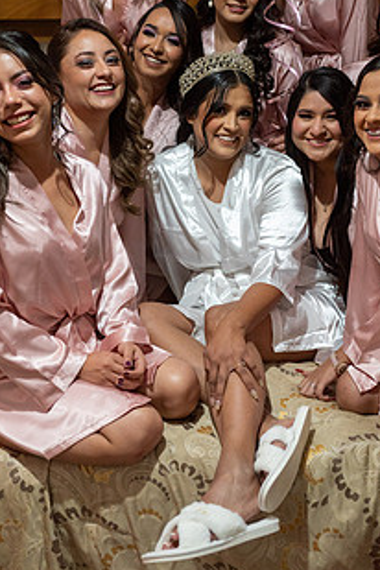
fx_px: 807
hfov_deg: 26.5
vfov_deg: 38.6
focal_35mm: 51
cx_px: 212
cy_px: 210
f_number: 3.5
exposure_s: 1/125
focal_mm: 35
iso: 1600
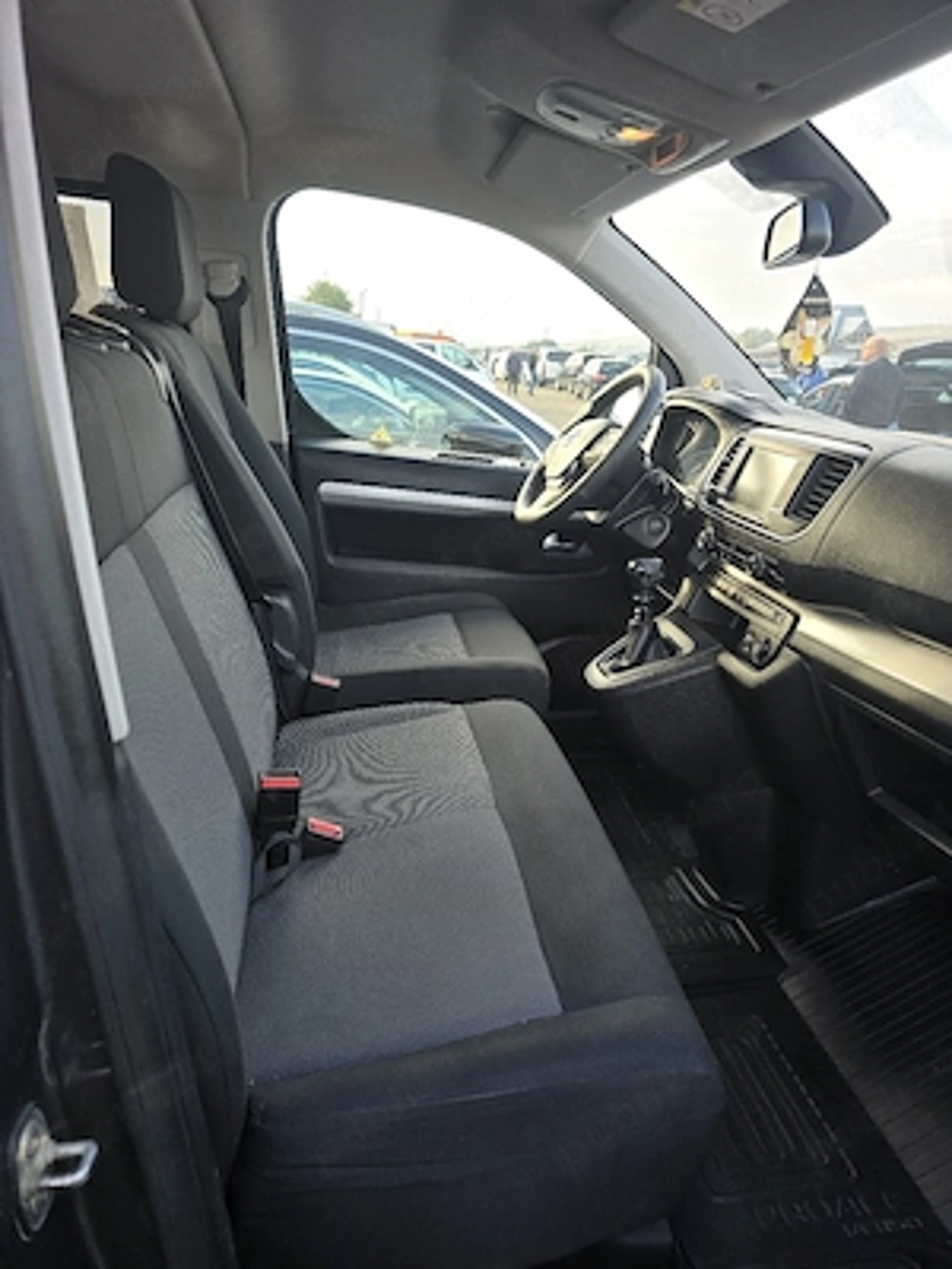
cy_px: 634
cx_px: 476
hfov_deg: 58.9
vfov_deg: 73.9
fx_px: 843
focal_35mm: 23
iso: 50
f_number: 1.7
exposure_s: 1/182
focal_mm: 6.3
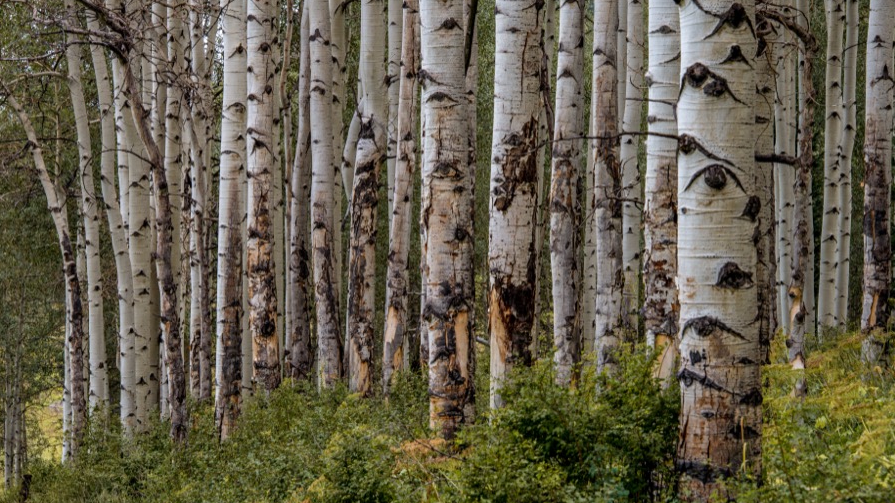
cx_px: 449
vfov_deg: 8.8
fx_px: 3251
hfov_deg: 15.7
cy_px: 214
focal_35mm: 137
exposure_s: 1/30
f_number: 11
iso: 200
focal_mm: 130
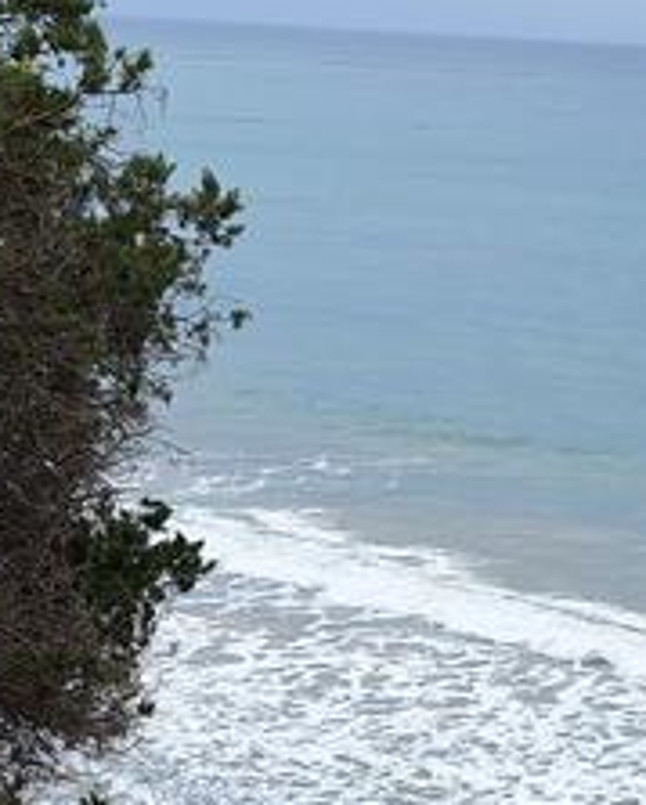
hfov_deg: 14.5
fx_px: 2457
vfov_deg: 18.4
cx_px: 754
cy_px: 650
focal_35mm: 103
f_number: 1.8
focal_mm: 5.54
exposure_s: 1/1217
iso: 40
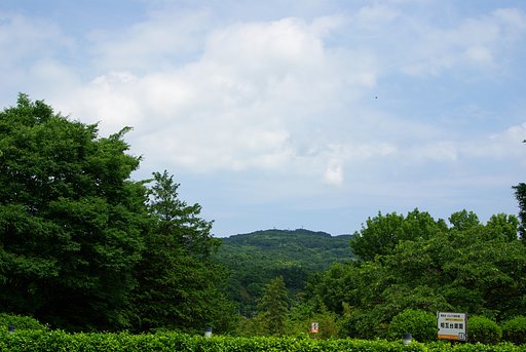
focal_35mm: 52
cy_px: 176
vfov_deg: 25.8
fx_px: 768
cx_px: 263
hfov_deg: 37.8
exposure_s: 1/400
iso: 100
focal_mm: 35
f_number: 7.1
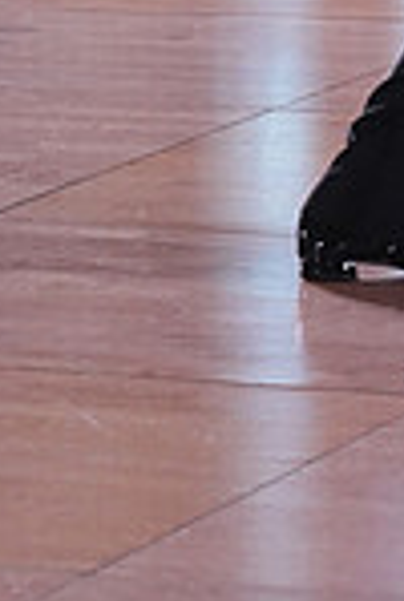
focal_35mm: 373
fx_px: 6249
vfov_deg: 5.5
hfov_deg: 3.7
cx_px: 620
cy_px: -379
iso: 2000
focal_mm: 96
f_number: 4
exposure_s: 1/500
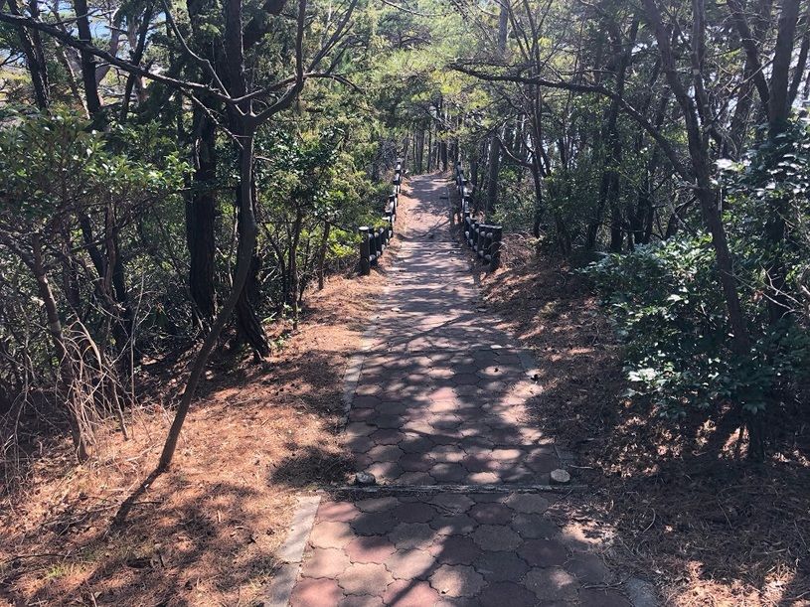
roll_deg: +0.4
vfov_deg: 49.7
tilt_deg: -21.7
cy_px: 304
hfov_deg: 63.5
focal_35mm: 28
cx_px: 405
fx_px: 655
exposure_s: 1/191
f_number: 1.8
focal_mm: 3.99
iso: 20
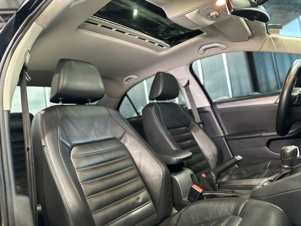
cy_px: 113
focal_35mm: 24
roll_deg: +9.0
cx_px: 150
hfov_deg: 71.6
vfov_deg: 56.8
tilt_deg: +4.7
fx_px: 209
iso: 640
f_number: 1.78
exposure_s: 1/40
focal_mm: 6.86
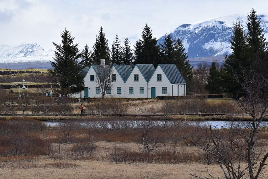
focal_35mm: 138
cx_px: 134
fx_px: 1027
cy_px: 90
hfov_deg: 14.9
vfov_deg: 9.9
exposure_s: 1/1250
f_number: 9
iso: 640
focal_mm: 92
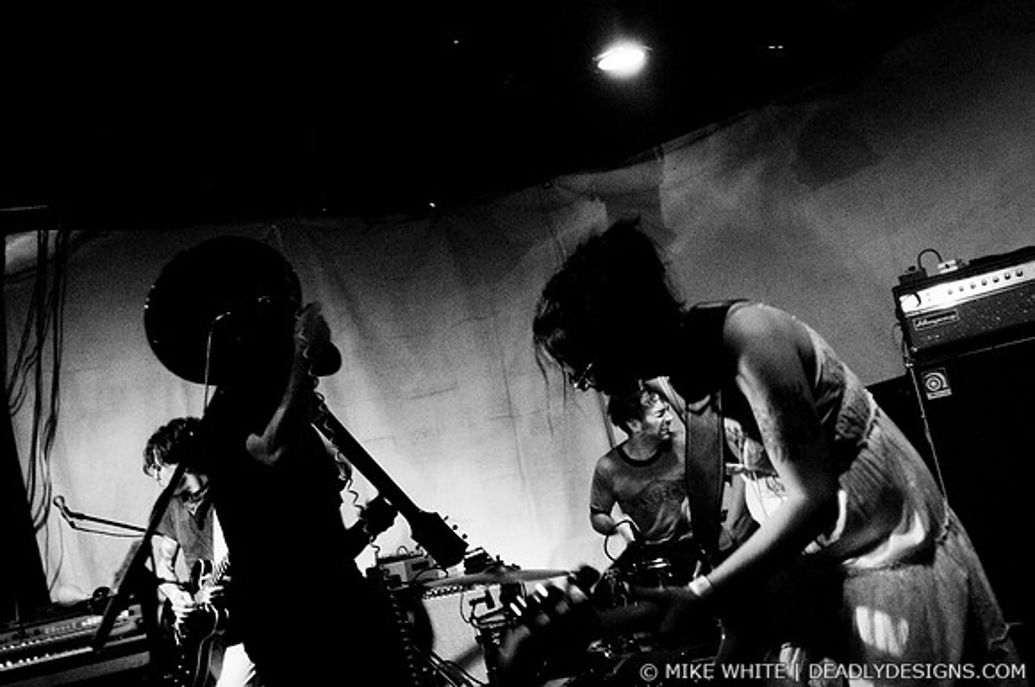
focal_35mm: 30
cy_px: 344
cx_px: 518
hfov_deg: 62.0
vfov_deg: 43.5
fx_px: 861
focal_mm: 20
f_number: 2.8
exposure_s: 1/50
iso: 1250
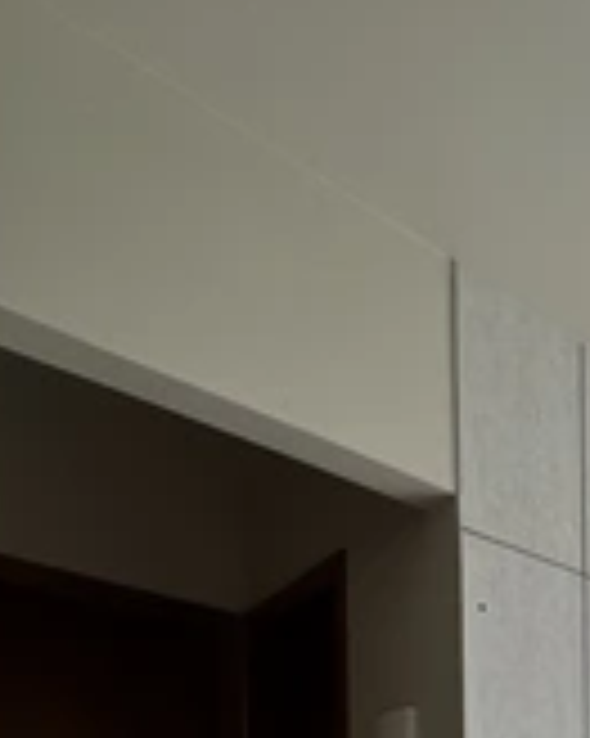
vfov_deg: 33.4
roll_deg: +0.2
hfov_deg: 29.5
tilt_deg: -1.2
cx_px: 779
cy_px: 963
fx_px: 874
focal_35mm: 40
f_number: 2.2
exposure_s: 1/134
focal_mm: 2.22
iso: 40
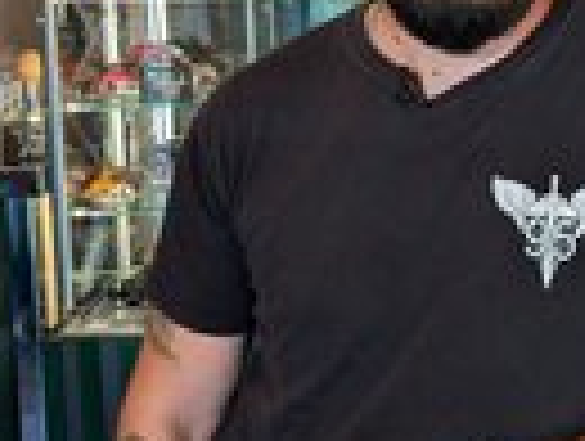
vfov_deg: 17.8
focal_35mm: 83
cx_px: 396
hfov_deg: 23.4
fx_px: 1405
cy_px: 207
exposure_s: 1/33.3
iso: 110
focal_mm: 4.38
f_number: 1.73
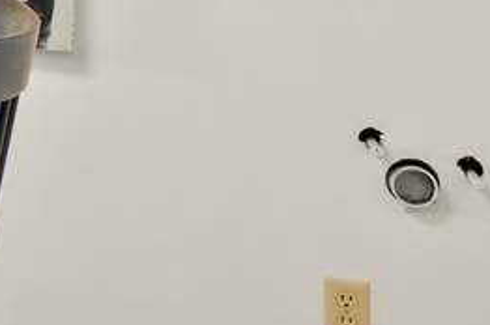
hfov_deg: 12.5
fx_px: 1699
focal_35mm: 125
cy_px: -287
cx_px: -714
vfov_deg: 10.2
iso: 400
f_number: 7.1
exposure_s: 1/5
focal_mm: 16
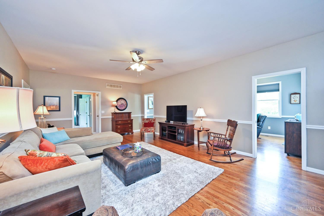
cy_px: 108
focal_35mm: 14
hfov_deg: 104.3
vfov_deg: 81.2
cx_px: 162
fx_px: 126
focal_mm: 14
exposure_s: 1/60
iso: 560
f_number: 4
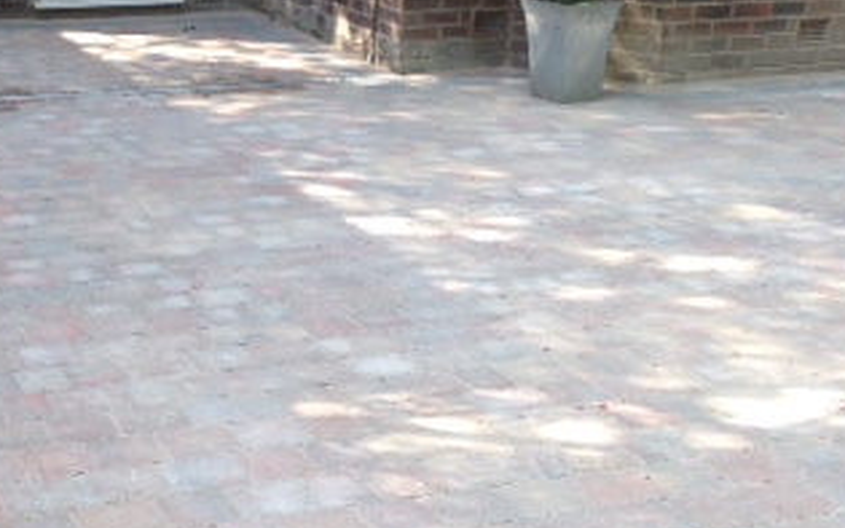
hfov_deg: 28.5
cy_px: 180
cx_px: 196
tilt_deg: -15.8
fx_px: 1635
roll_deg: -1.1
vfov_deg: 18.3
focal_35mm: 71
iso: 50
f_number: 2.4
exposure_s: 1/193
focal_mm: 4.12
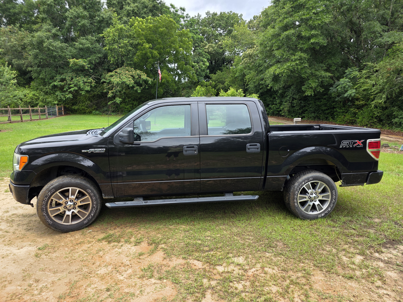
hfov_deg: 73.9
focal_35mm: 23
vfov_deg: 58.9
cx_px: 202
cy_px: 151
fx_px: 268
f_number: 1.7
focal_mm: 6.3
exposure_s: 1/359
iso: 32
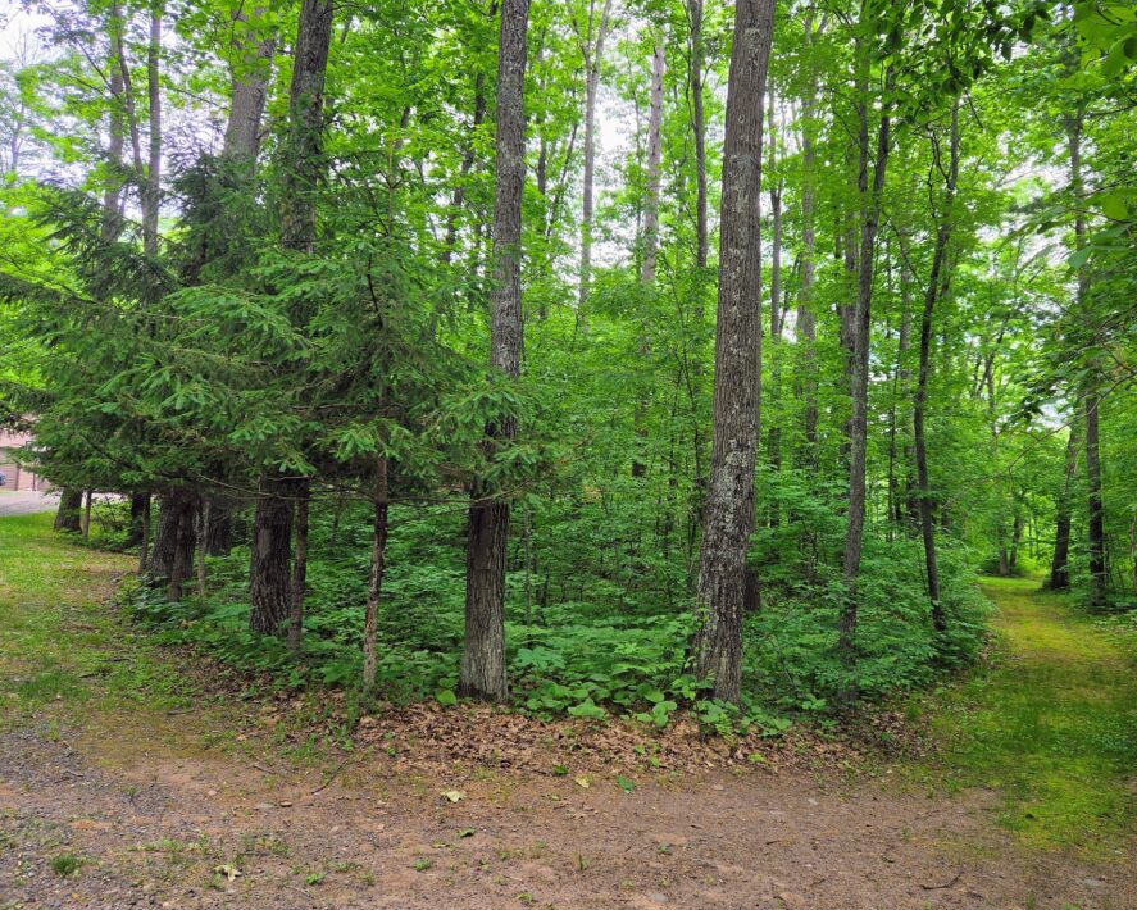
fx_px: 909
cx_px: 683
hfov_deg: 63.5
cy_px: 422
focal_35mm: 27
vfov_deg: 53.1
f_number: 1.8
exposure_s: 1/180
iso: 50
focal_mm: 5.4
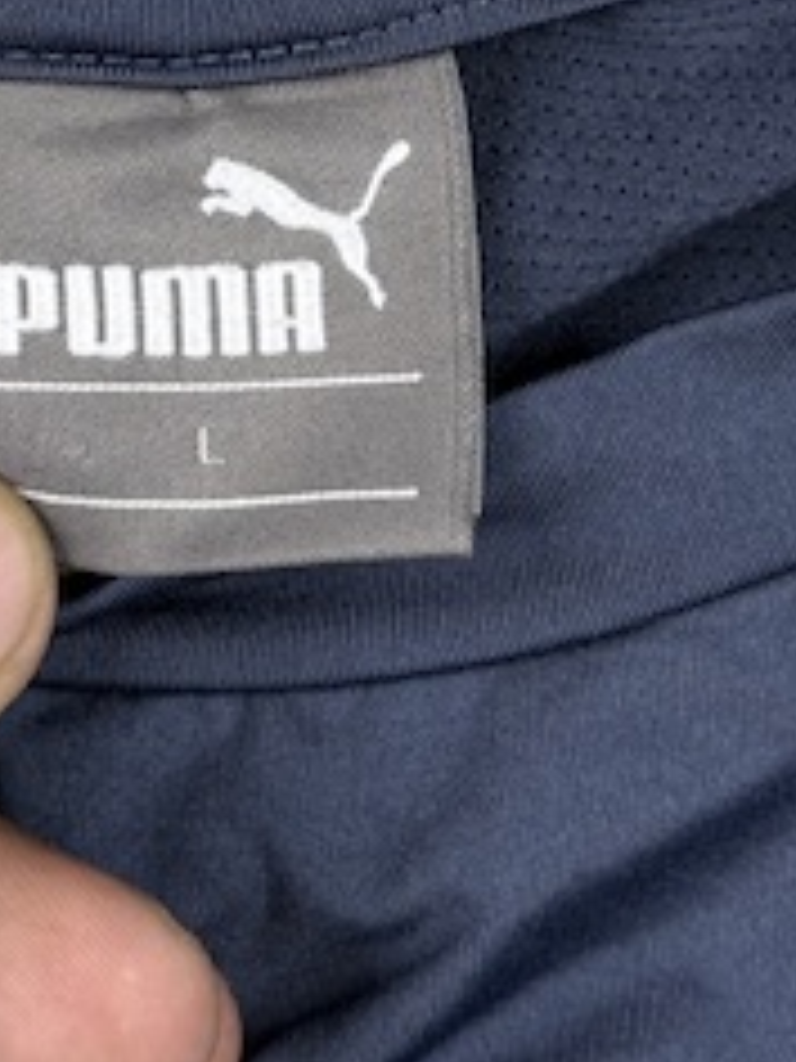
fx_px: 3986
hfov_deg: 11.4
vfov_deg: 14.8
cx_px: 256
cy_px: -117
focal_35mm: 130
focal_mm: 6.76
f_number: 1.78
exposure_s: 1/100
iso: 50
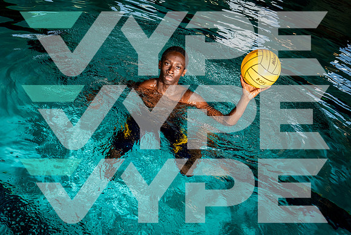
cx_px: 176
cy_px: 118
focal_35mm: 41
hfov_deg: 47.4
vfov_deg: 32.6
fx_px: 400
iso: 640
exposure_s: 1/250
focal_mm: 41
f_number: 5.6
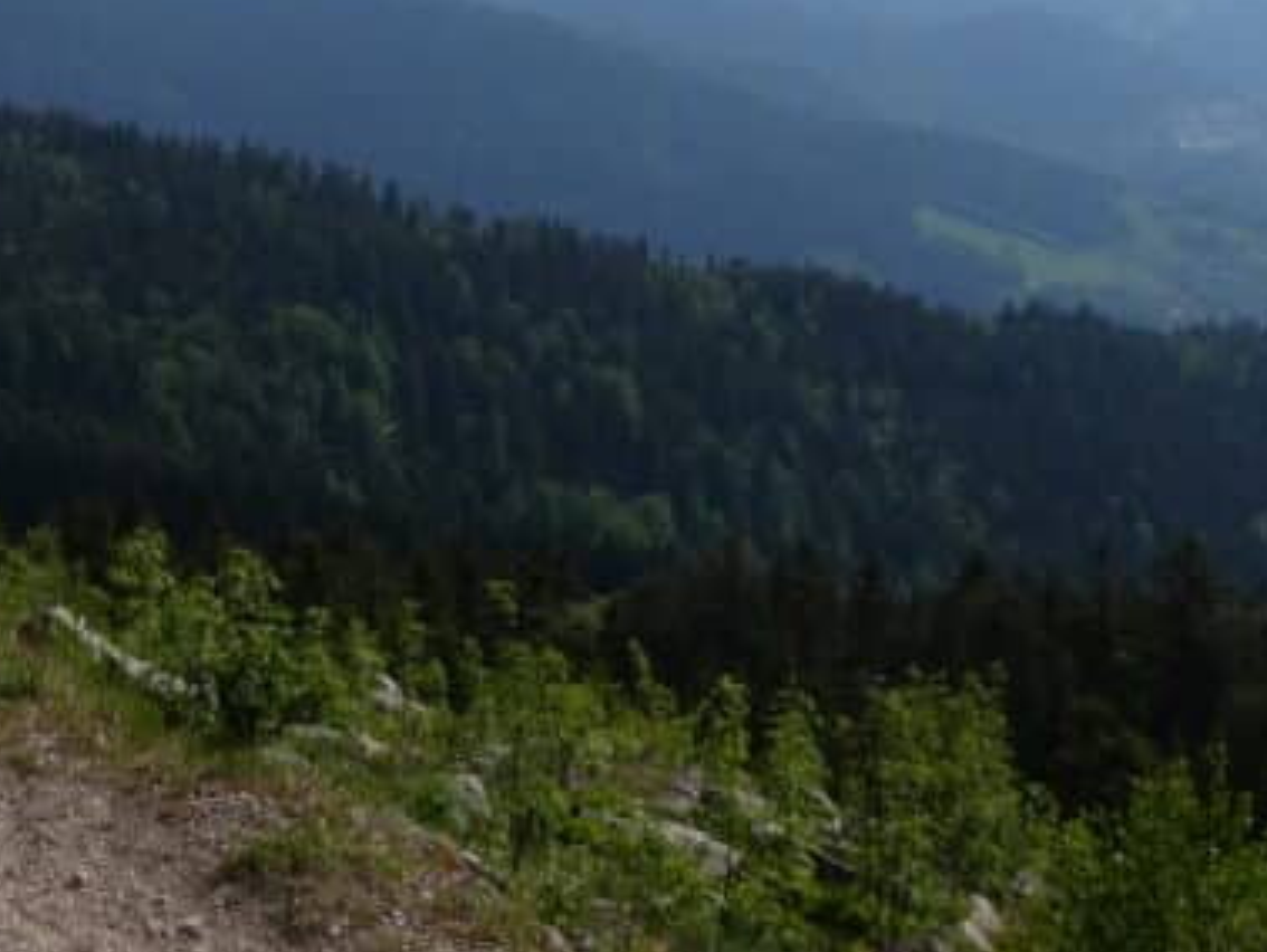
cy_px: -147
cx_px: 0
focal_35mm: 65
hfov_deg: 28.0
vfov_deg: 21.2
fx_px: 2381
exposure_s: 1/800
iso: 80
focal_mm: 4.3
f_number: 5
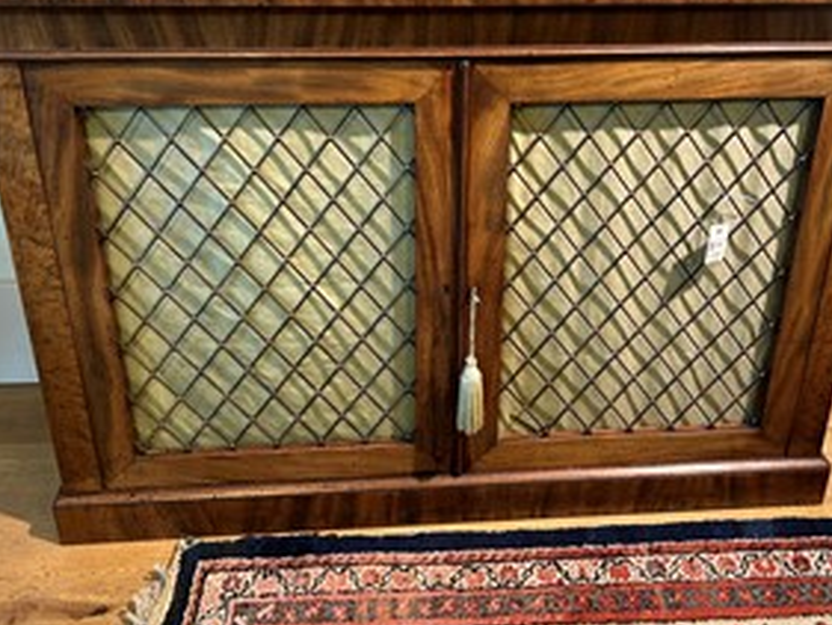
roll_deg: -1.7
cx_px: 462
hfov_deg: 50.0
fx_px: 890
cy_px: 210
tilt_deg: -24.9
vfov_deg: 38.3
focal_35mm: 37
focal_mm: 5.7
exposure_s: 1/50
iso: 160
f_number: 1.5
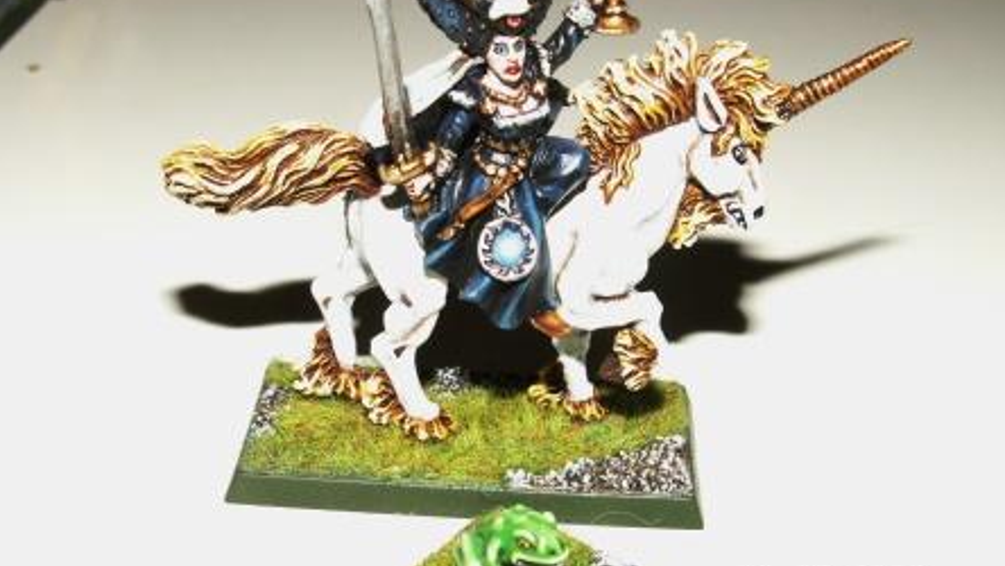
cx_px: 500
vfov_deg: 21.8
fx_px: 1466
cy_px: 276
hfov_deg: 37.8
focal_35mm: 55
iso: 160
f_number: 4.5
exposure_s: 1/40
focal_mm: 8.38
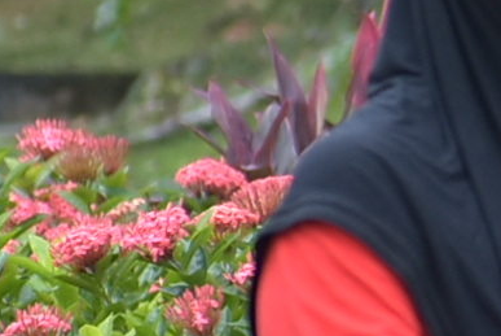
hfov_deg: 2.5
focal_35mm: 811
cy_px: -117
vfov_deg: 1.7
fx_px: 11299
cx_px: 1205
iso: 160
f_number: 2.8
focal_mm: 70
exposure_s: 1/320
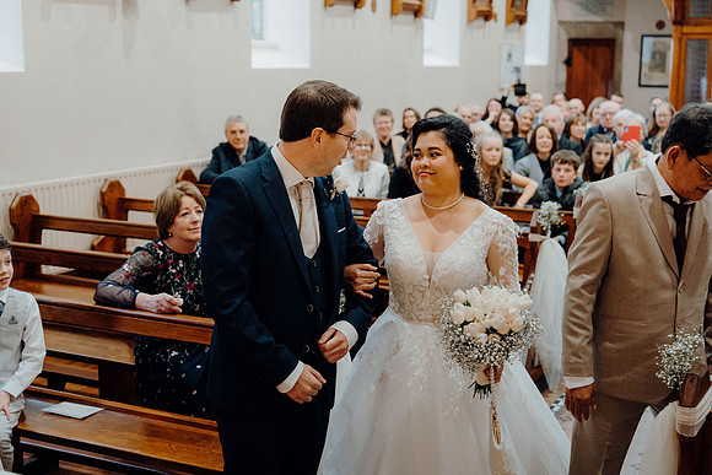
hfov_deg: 38.2
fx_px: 1029
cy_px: 238
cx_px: 356
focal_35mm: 52
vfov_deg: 26.0
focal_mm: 52
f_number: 3.5
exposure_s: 1/160
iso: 4000
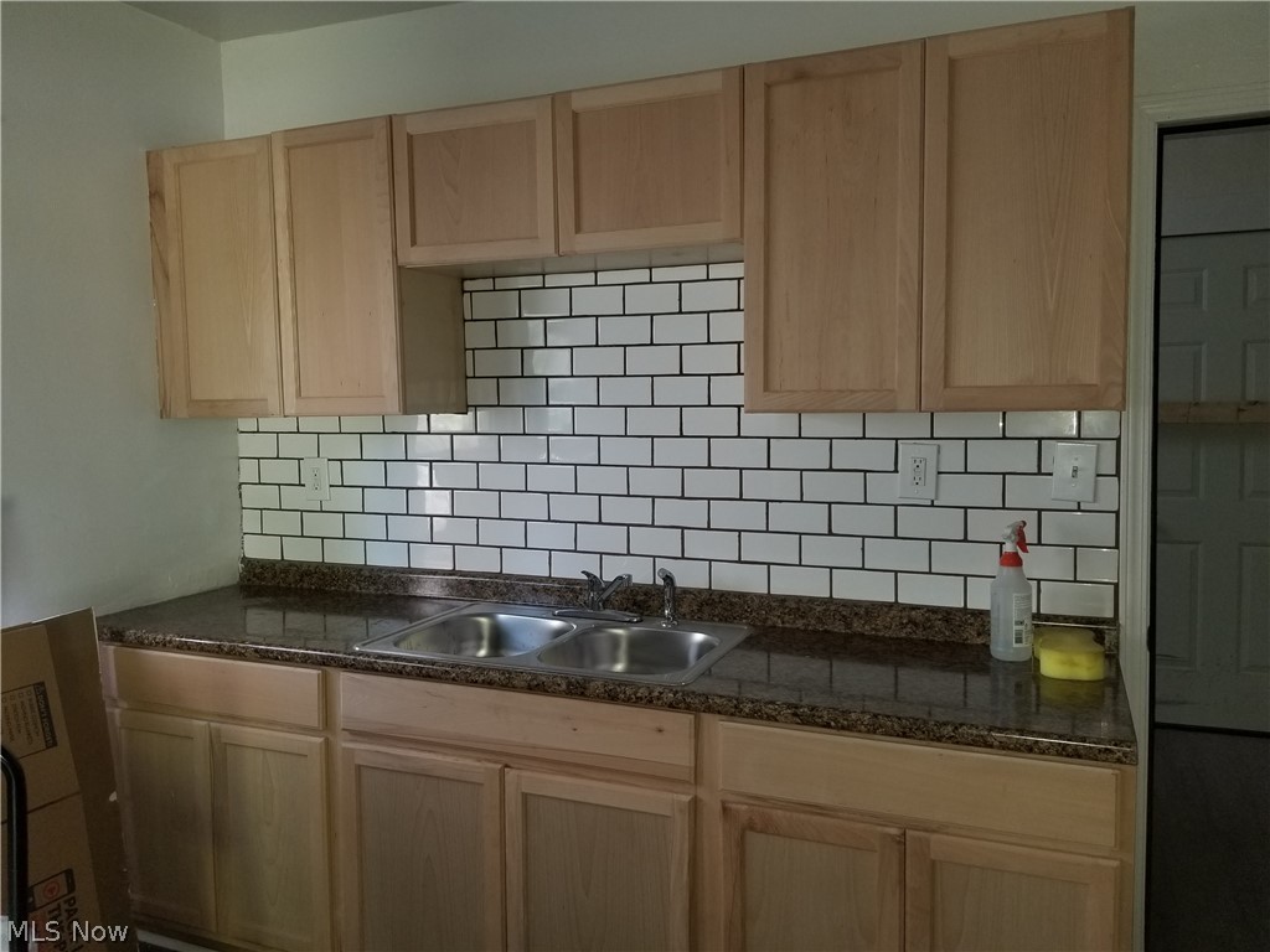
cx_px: 635
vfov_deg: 53.1
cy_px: 476
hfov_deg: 67.3
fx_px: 954
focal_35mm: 26
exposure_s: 1/25
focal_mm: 4.3
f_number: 1.7
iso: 100
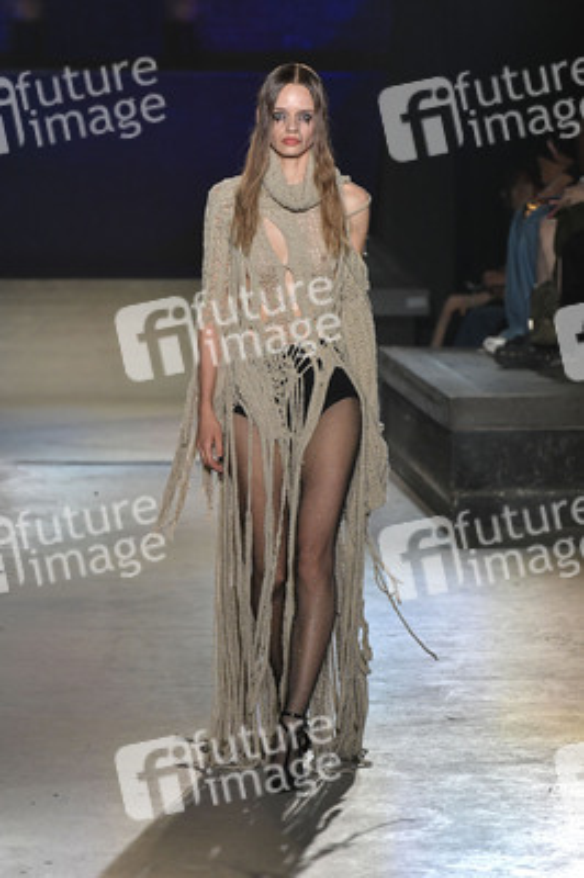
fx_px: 5557
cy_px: 439
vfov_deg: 9.0
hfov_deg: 6.0
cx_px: 292
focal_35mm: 228
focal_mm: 190
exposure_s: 1/400
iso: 2500
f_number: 7.1
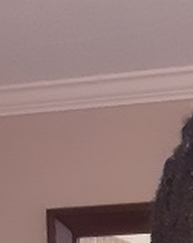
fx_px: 823
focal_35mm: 115
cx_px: 300
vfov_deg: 15.8
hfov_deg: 12.6
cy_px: 331
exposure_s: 1/11
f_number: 2
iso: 500
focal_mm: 2.61
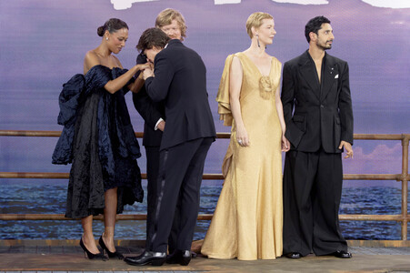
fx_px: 1200
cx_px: 189
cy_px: 132
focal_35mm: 105
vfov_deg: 13.0
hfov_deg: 19.4
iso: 1600
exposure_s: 1/250
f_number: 8
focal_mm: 95
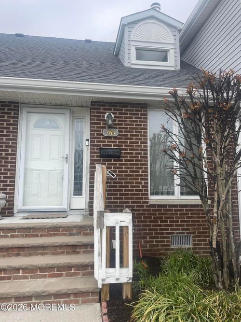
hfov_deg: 53.0
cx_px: 120
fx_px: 241
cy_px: 161
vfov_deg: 67.3
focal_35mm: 26
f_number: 1.6
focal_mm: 4.2
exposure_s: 1/1770
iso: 32
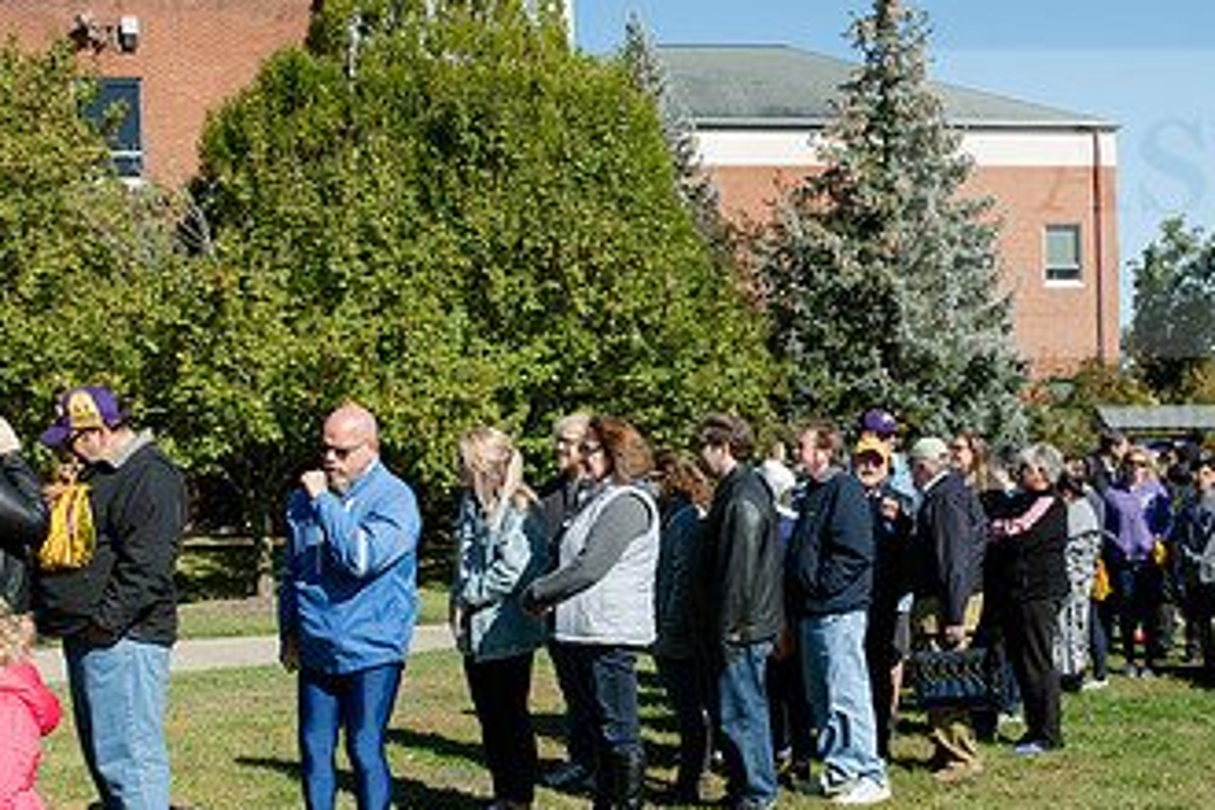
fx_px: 1721
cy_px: 495
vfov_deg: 26.4
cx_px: 788
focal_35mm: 51
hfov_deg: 38.5
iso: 400
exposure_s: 1/1000
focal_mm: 29
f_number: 7.1
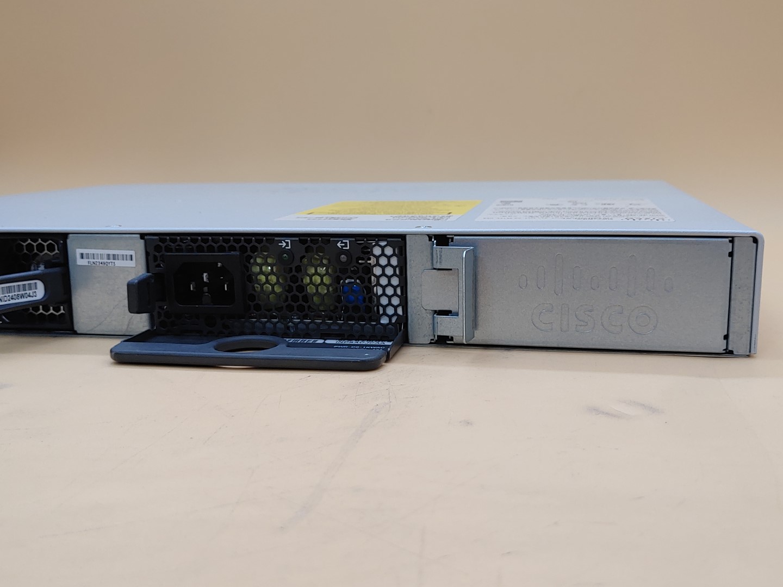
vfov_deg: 39.7
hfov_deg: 51.4
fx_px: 814
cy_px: 294
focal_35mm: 36
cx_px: 392
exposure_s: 1/96
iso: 50
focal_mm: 4.36
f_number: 1.8
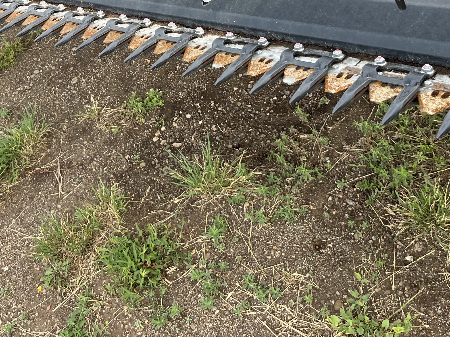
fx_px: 676
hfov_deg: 36.3
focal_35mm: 52
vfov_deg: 27.0
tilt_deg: -30.1
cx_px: 140
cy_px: 32
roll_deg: +29.5
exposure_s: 1/513
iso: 50
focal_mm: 5.1
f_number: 1.6
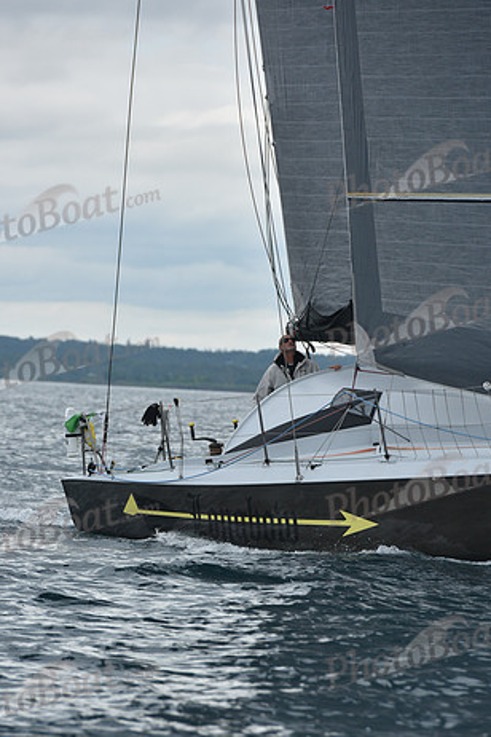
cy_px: 426
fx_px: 5135
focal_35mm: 251
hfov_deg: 5.5
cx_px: 243
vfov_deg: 8.2
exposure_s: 1/800
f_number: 6.3
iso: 250
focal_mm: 200
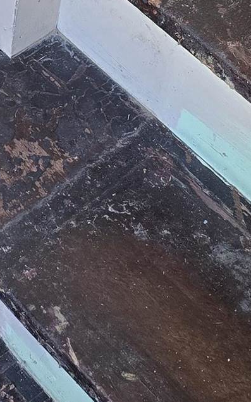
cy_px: 37
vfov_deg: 17.4
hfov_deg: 10.9
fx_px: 1291
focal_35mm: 118
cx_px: -40
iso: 160
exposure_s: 1/120
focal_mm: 6.3
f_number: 1.7
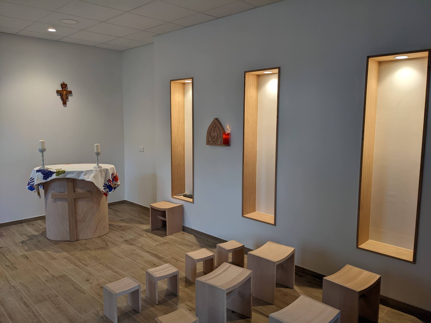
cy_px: 162
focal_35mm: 27
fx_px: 336
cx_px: 216
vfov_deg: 51.4
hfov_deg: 65.3
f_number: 1.73
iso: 44
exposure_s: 1/49.9
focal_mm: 4.38
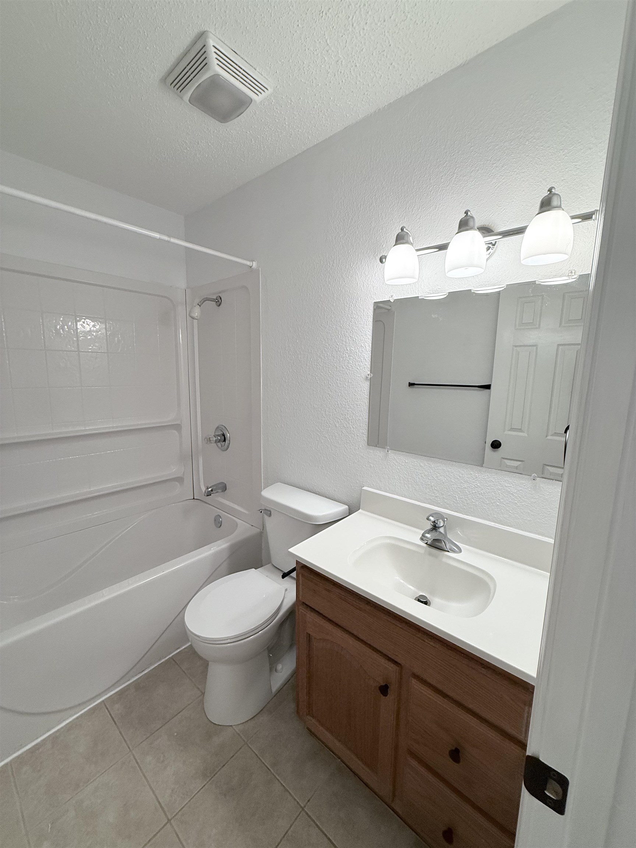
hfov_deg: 85.7
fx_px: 343
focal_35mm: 14
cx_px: 318
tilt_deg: -10.0
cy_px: 424
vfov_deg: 102.1
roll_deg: -1.0
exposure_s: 1/120
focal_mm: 2.22
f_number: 2.2
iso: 200
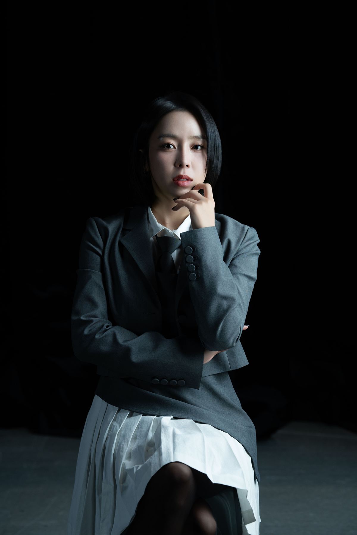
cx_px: 178
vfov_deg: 26.3
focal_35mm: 77
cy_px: 268
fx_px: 1145
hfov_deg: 17.7
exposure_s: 1/160
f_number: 4.5
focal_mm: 77
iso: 640
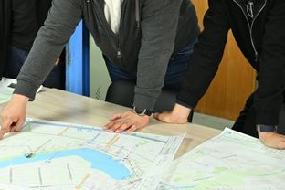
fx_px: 523
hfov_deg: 30.1
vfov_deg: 20.4
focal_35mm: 66
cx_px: 82
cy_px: 51
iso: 1000
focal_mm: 29.5
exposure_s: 1/160
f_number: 3.5
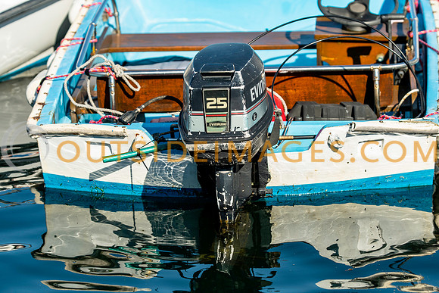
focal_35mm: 168
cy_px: 146
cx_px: 220
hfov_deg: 12.2
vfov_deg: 8.2
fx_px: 2049
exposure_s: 1/1250
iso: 200
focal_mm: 112
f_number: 4
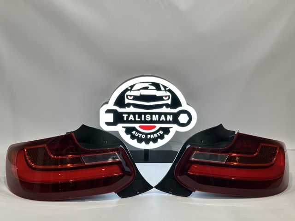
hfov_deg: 39.7
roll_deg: -0.5
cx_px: 148
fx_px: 409
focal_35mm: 48
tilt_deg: -11.4
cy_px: 110
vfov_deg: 30.2
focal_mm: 6.86
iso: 100
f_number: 1.78
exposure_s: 1/100
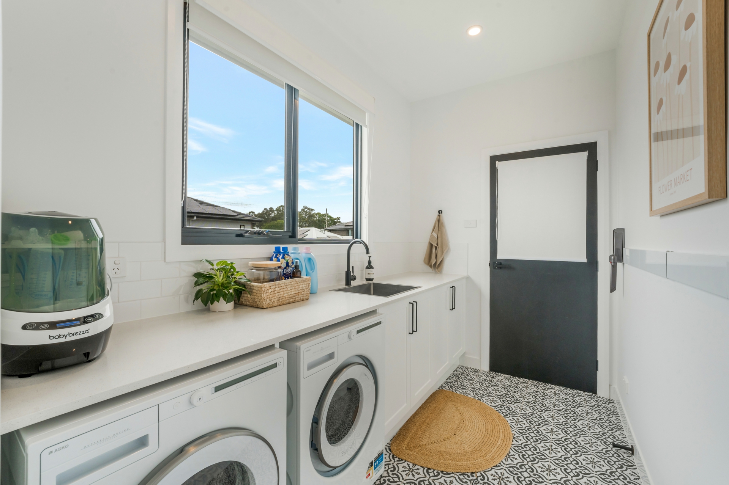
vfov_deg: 81.2
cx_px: 364
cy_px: 242
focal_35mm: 14
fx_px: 283
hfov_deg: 104.3
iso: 640
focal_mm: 14
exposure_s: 1/40
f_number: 11
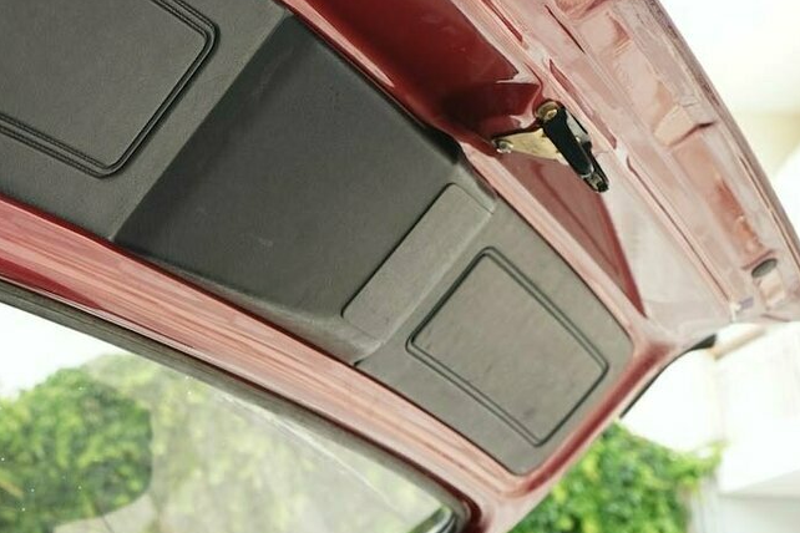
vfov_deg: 23.1
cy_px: 114
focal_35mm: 58
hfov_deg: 33.7
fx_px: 1289
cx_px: 184
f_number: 4.5
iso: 160
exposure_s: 1/100
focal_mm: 31
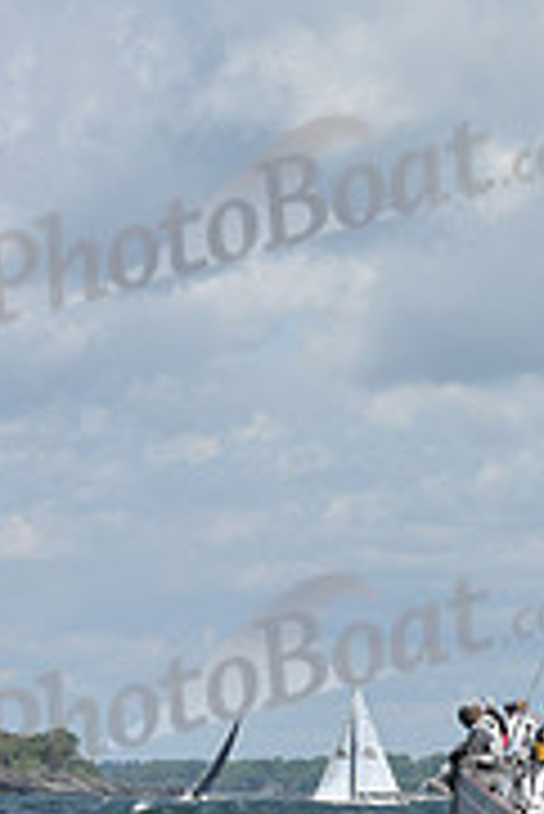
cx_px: 843
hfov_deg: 6.1
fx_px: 5067
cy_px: -85
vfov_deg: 9.1
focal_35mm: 224
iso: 250
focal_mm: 70
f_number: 8
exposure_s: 1/1250
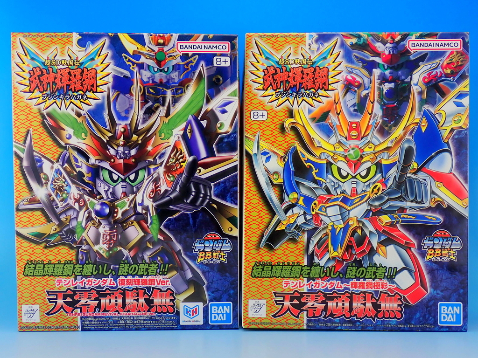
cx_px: 239
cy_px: 179
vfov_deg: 32.9
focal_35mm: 44
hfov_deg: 42.9
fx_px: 608
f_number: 2.9
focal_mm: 7.84
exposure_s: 1/30
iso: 100
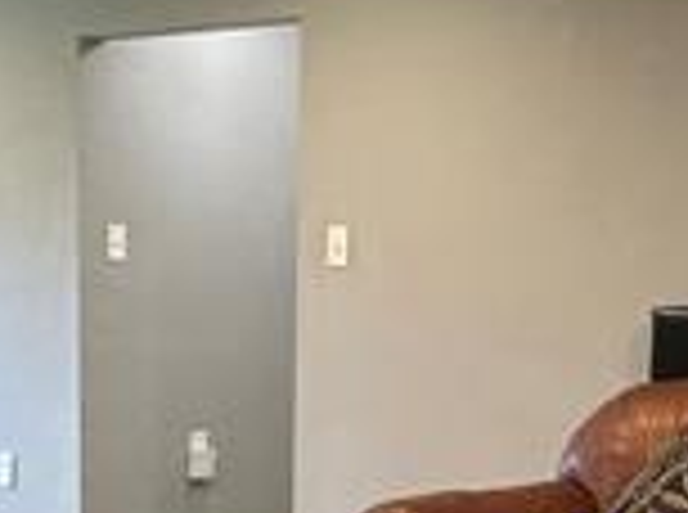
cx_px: 418
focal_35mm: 94
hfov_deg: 20.9
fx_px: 1864
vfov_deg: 15.5
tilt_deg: -5.4
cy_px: 436
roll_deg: -1.8
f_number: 2.2
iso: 200
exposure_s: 1/60
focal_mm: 2.22
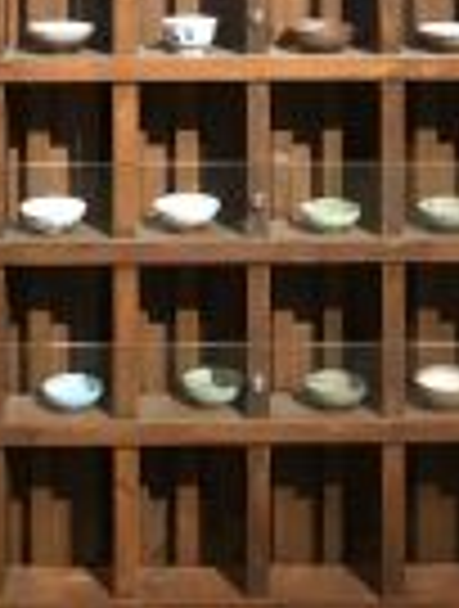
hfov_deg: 14.9
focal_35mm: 100
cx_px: 212
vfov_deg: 18.1
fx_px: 1760
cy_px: -205
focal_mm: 3.99
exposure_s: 1/4
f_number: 1.8
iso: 100
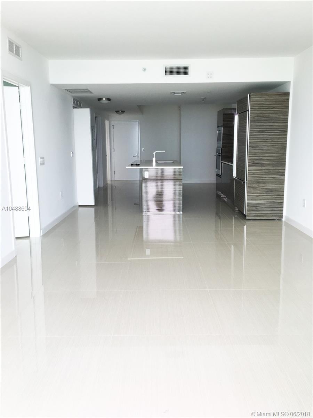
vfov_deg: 61.7
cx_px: 156
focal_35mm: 29
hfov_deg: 48.2
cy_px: 209
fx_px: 350
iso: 32
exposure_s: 1/120
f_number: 2.2
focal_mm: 4.15
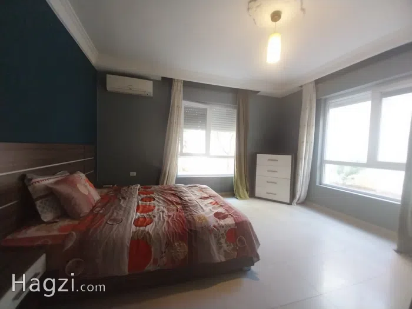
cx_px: 206
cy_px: 154
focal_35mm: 13
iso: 200
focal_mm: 1.3
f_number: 2.2
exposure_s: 1/25
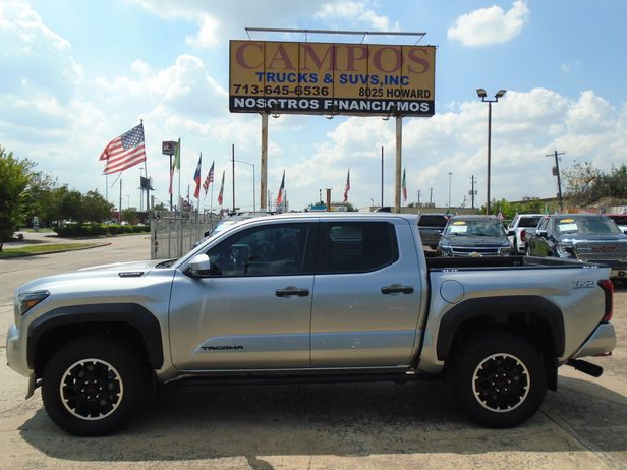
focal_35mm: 27
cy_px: 239
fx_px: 489
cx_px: 316
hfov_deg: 65.3
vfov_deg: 51.4
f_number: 8
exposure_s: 1/250
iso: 100
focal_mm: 4.6
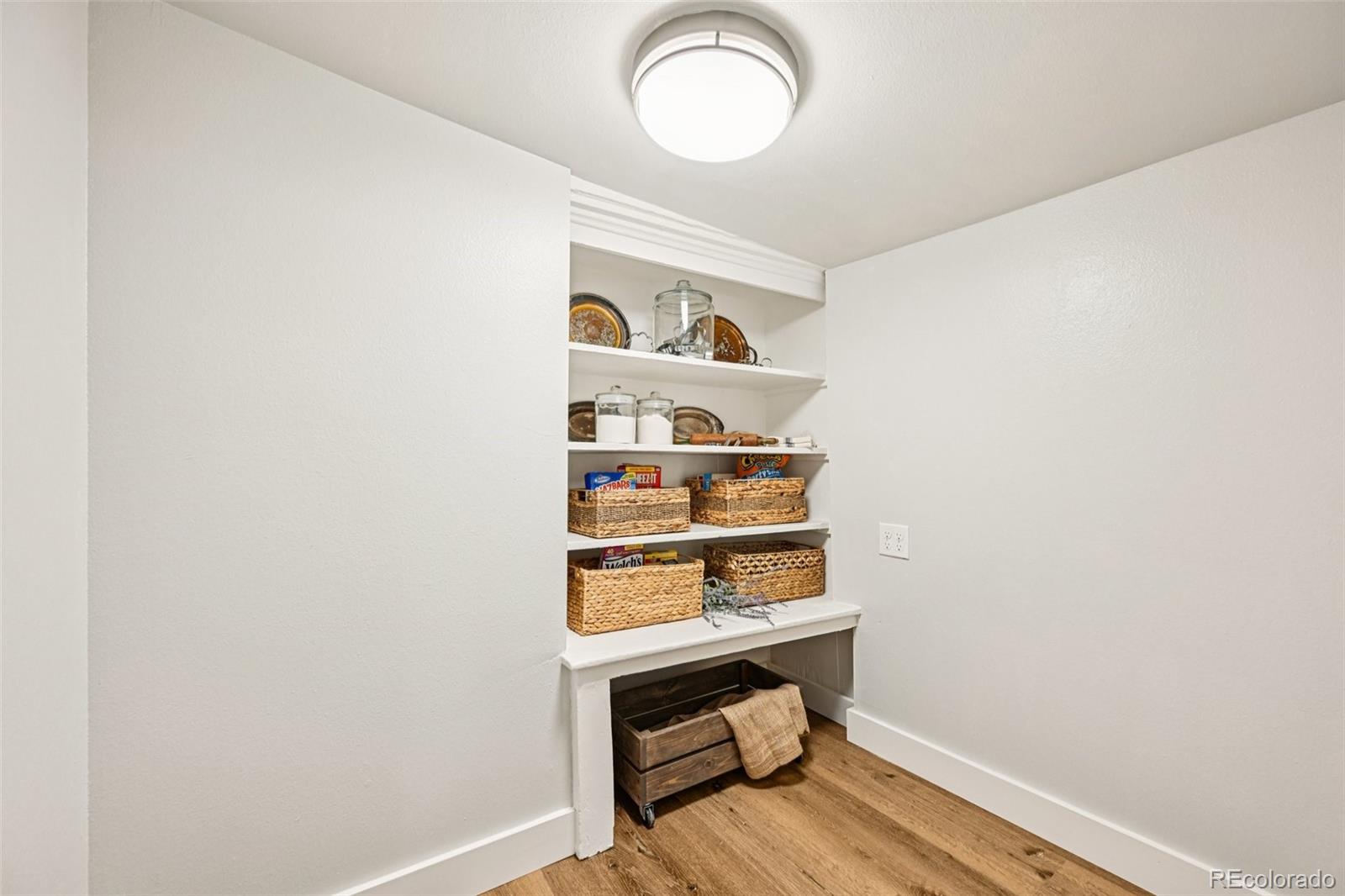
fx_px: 523
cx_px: 672
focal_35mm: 14
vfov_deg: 81.2
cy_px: 448
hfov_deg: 104.3
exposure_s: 1/10
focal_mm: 14
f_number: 8
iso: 400
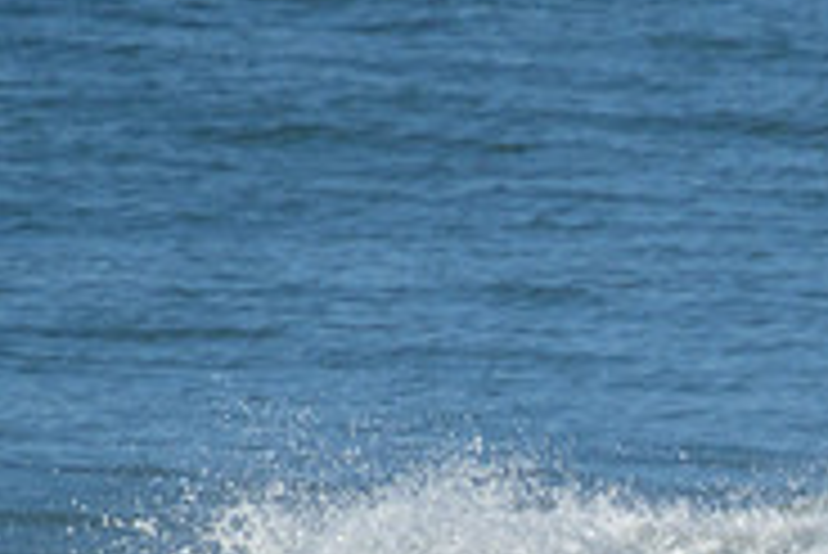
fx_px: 65830
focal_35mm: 2860
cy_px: 852
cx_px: 985
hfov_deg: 0.7
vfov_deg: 0.5
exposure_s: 1/2000
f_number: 11
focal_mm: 800
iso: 800
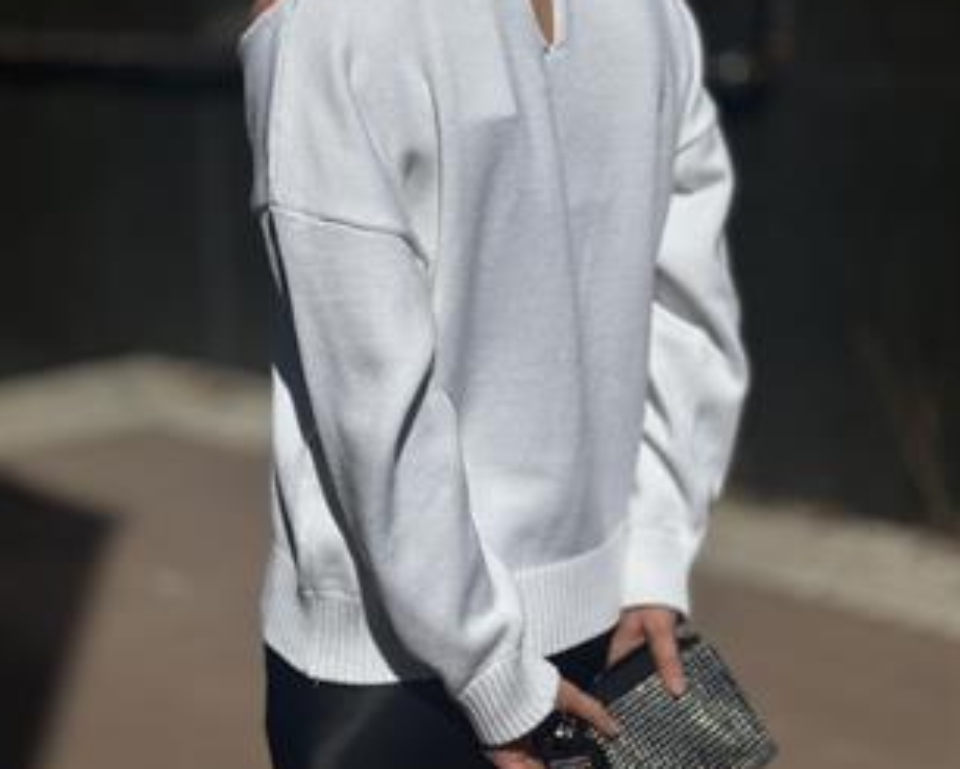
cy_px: 358
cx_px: 478
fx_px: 1791
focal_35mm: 63
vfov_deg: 24.2
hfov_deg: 30.0
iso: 100
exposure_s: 1/71429
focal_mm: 6.86
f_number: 1.78
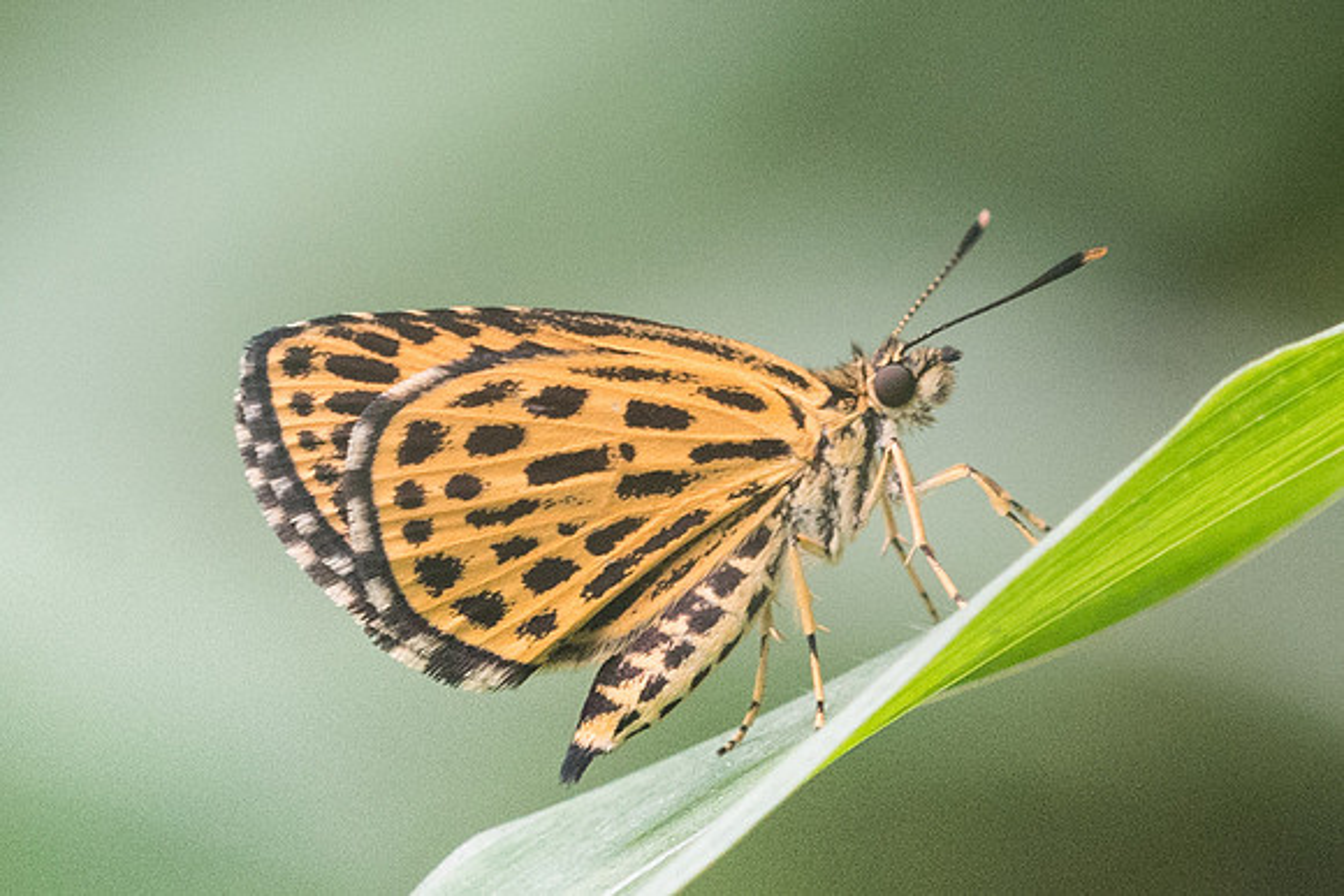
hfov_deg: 2.4
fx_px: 32556
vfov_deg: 1.6
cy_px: 525
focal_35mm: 872
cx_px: 756
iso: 800
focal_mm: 150
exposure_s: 1/200
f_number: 8
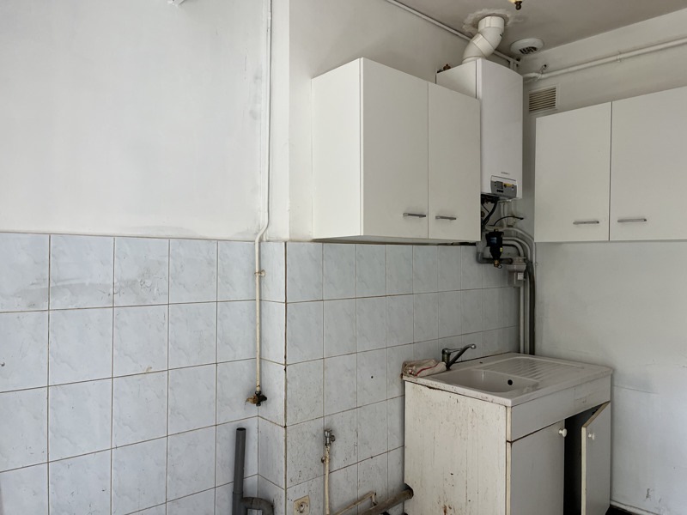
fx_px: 516
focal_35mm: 26
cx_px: 344
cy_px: 258
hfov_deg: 67.3
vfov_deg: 53.1
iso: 100
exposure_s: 1/122
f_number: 1.6
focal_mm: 5.1
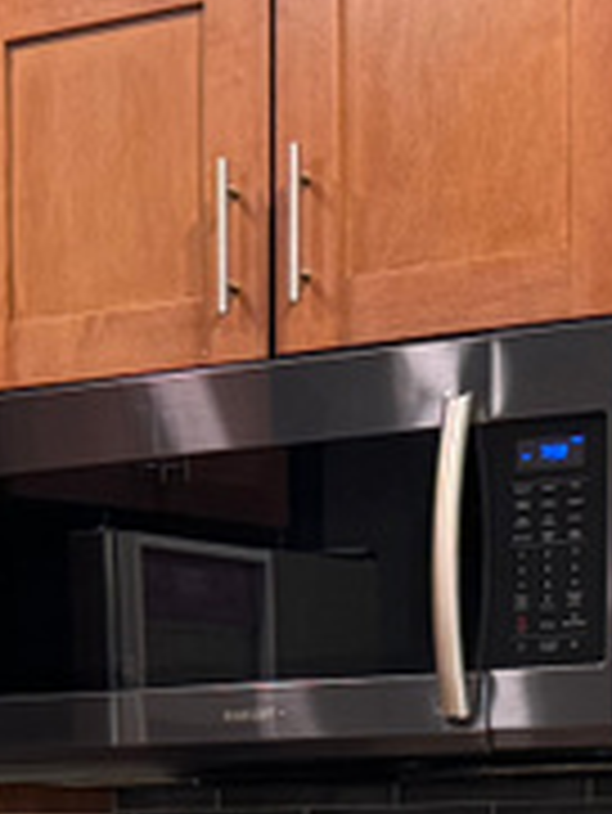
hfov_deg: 10.3
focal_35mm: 136
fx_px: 3202
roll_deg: +0.4
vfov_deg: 14.0
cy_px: 994
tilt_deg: -2.4
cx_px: -477
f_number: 1.78
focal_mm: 6.76
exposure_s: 1/60
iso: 320
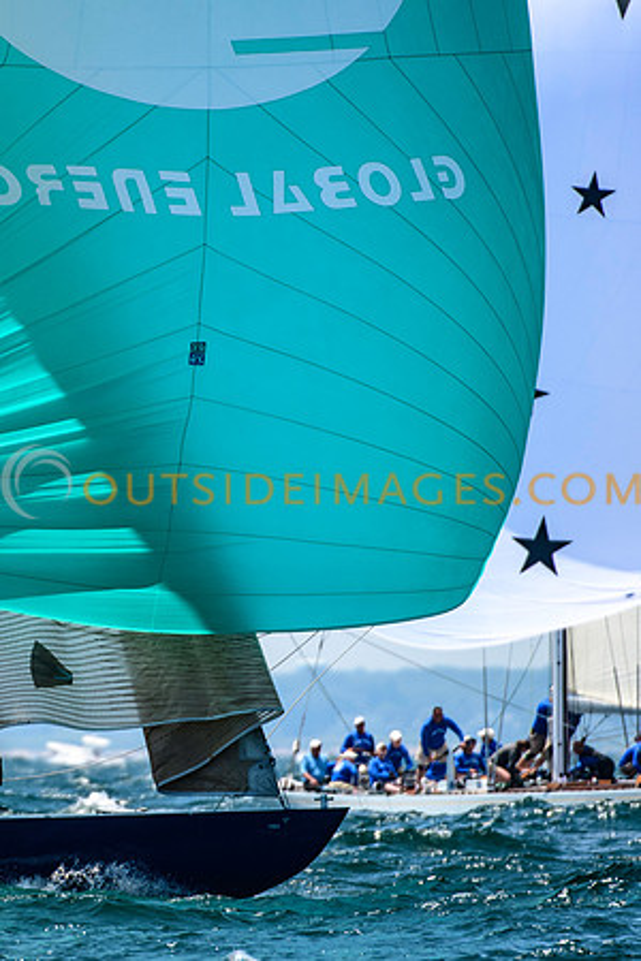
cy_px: 480
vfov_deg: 2.3
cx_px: 40
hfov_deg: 1.5
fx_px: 24036
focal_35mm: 900
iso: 400
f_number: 5
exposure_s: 1/2500
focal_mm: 400
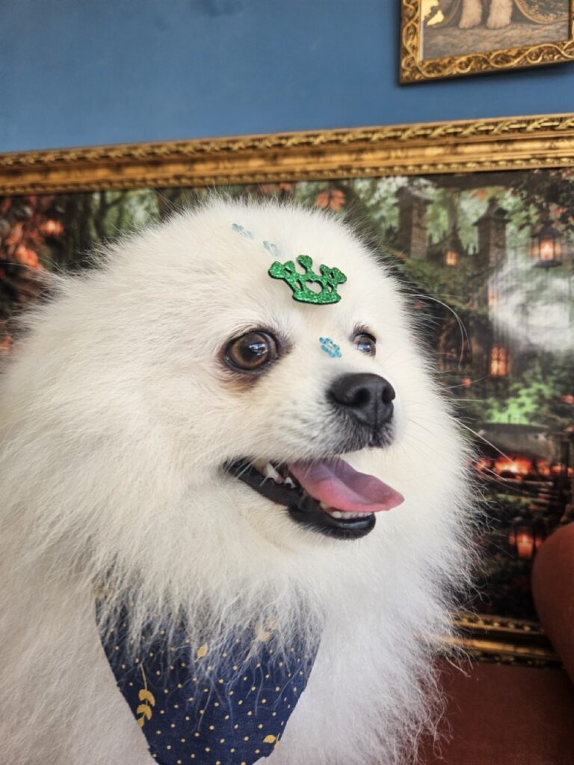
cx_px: 287
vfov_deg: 73.9
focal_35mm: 23
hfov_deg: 58.9
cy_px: 382
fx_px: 509
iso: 25
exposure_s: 1/184
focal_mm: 5.4
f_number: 1.8
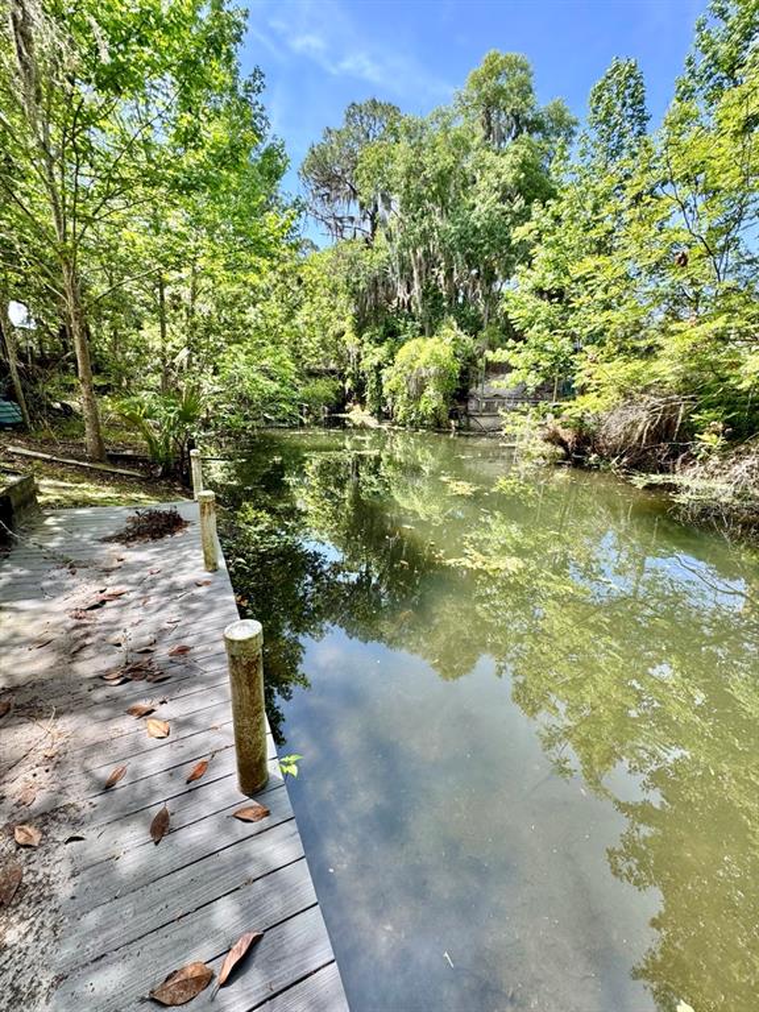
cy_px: 506
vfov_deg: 102.1
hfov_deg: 85.7
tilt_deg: -15.7
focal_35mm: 14
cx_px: 380
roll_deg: -1.5
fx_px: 409
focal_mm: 2.22
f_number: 2.2
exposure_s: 1/238
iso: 40
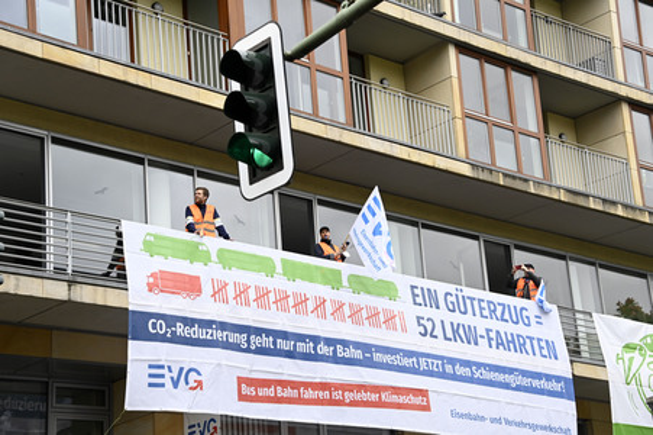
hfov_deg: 26.0
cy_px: 218
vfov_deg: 17.5
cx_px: 326
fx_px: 1414
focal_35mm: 78
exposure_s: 1/500
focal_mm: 78
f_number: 5.6
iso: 1600
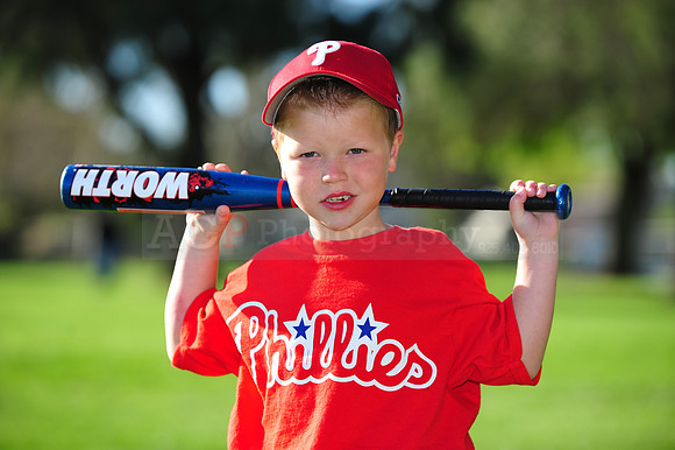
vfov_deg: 9.5
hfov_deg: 14.2
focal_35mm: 145
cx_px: 338
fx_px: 2717
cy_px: 225
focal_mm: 145
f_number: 4.5
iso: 200
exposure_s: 1/800
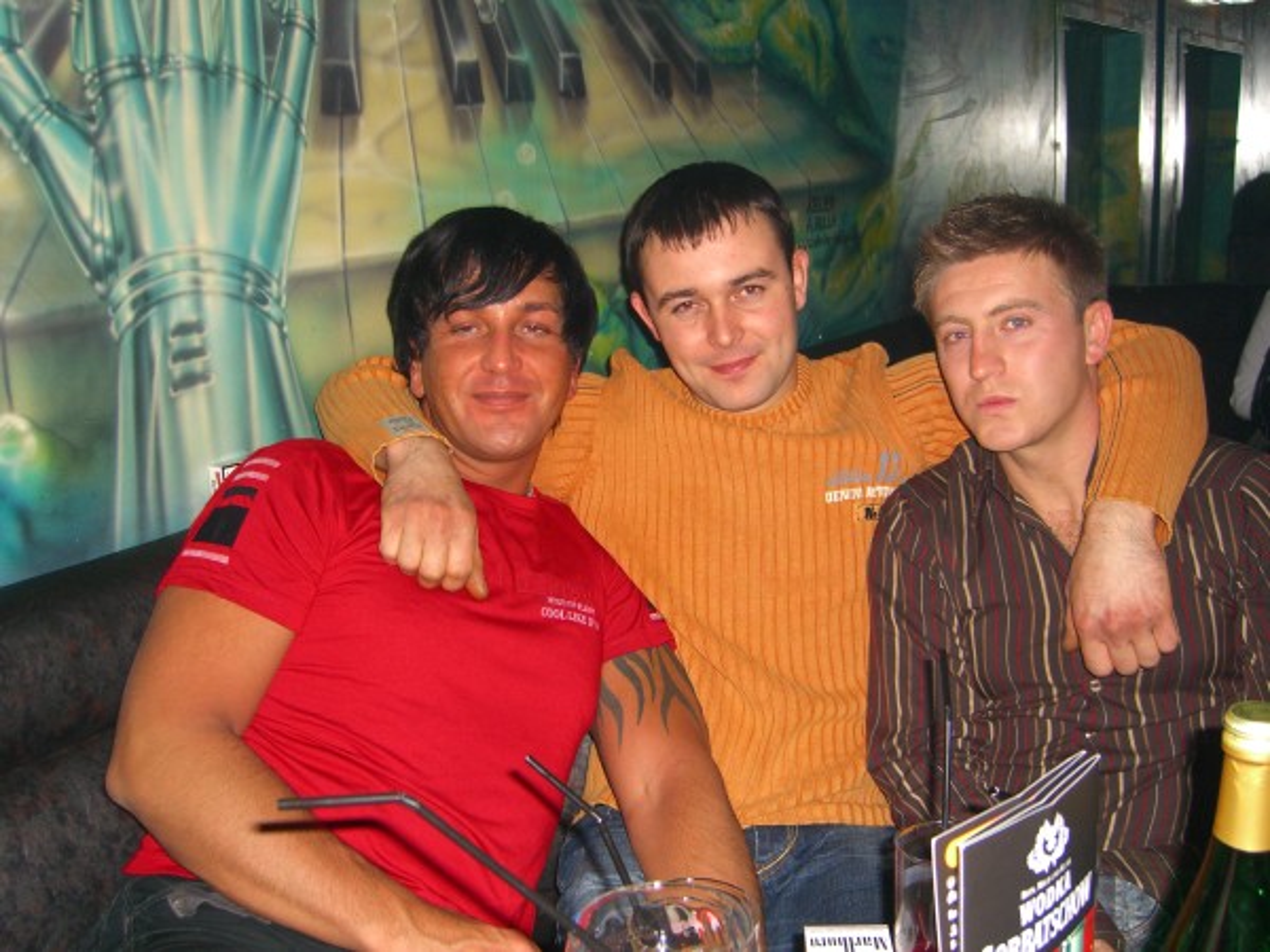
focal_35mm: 38
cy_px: 476
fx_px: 1394
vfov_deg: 37.7
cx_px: 635
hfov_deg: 49.0
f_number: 2.8
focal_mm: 7.9
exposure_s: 1/60
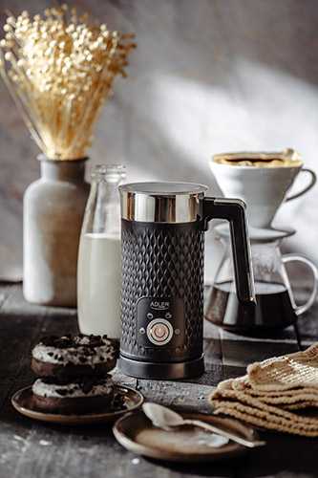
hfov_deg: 13.0
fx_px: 1392
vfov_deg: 19.5
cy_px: 239
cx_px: 159
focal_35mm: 105
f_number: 3.5
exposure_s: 1/30
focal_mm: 105
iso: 100
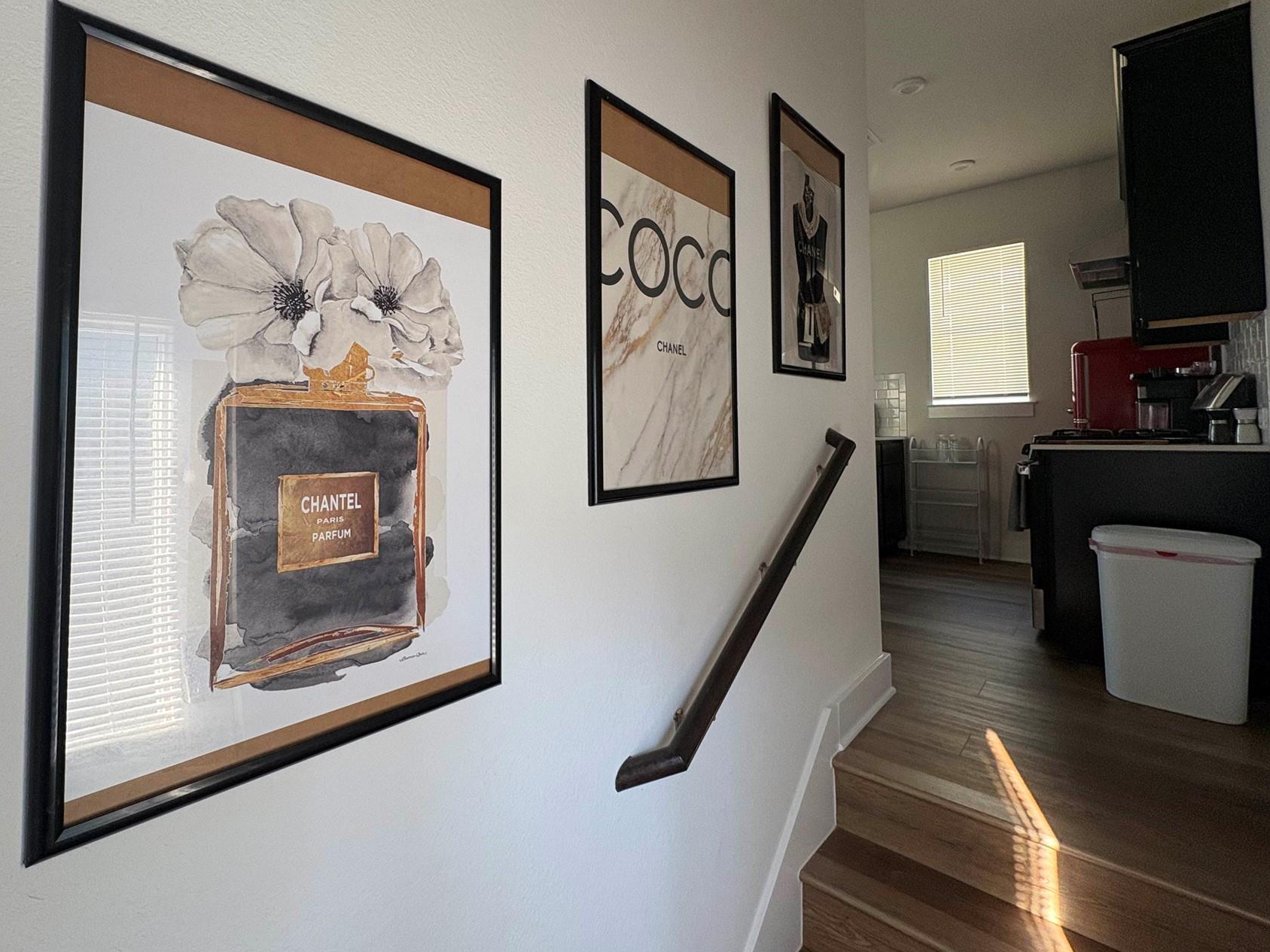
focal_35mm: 17
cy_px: 412
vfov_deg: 74.4
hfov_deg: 90.1
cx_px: 519
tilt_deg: +1.2
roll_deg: +1.1
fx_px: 624
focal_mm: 2.22
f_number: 2.2
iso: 200
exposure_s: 1/99
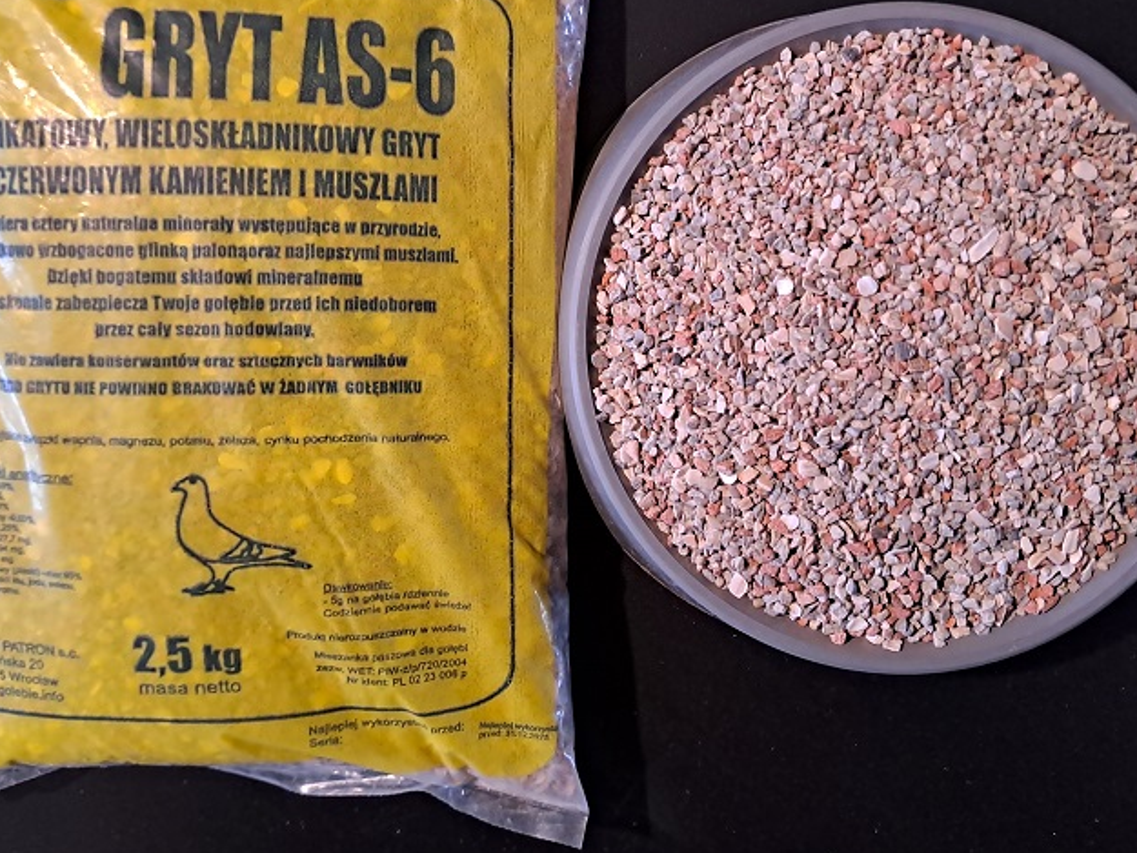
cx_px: 548
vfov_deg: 43.8
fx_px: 1051
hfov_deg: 56.8
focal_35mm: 32
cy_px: 316
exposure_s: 1/25
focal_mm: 4.65
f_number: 1.8
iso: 320
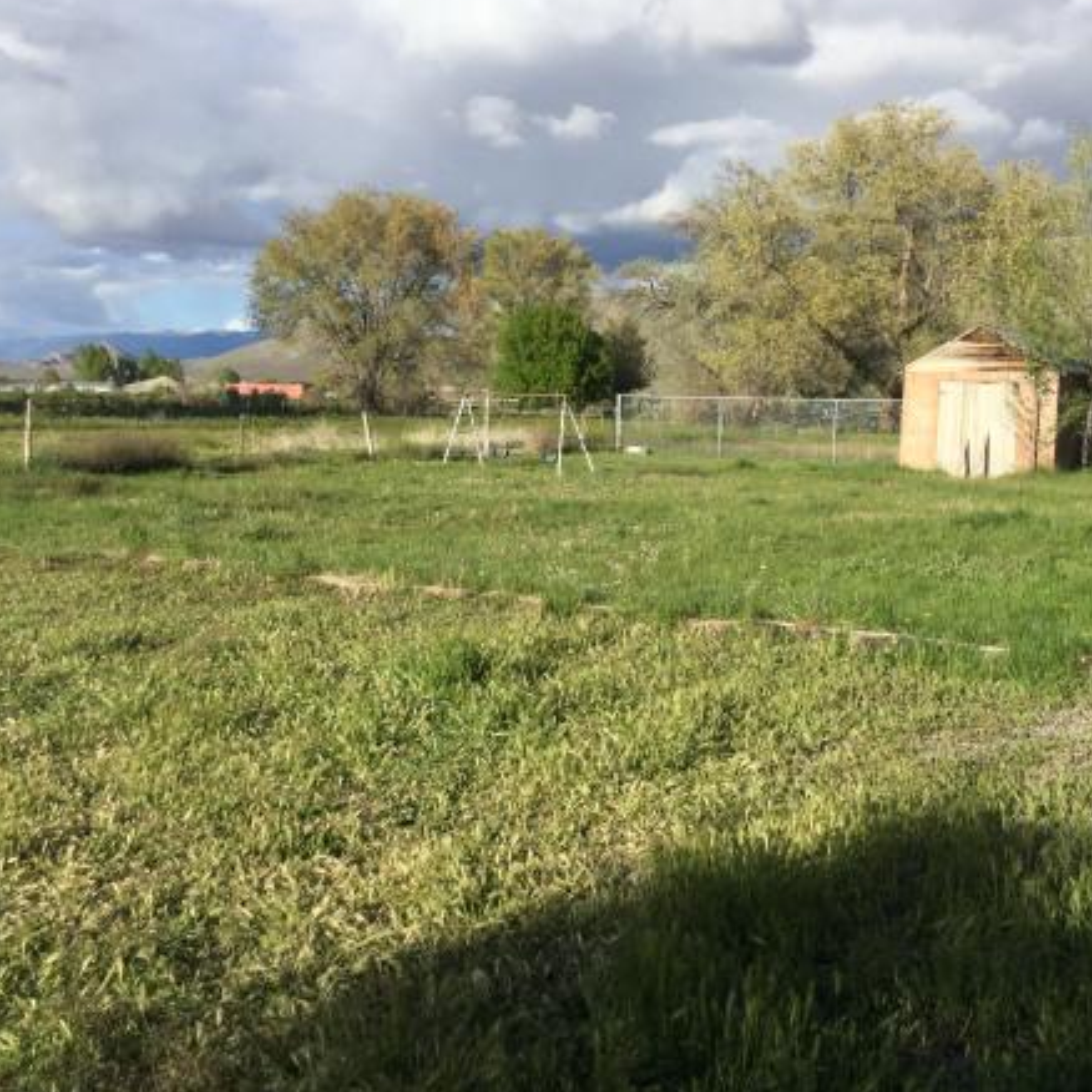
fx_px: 1428
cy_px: 519
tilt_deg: -8.2
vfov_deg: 41.8
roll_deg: -1.1
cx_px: 539
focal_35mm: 40
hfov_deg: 41.9
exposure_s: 1/1274
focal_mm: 3.3
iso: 25
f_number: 2.4
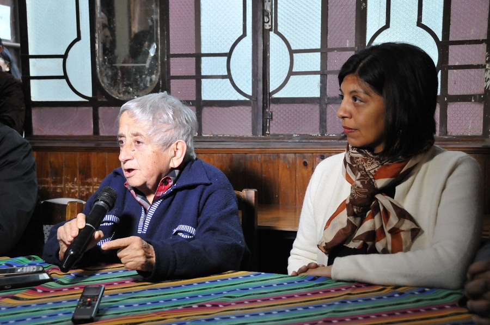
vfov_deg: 25.0
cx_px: 245
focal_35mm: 54
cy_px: 162
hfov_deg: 36.9
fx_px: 734
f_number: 6.3
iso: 1600
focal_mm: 36
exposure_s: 1/60
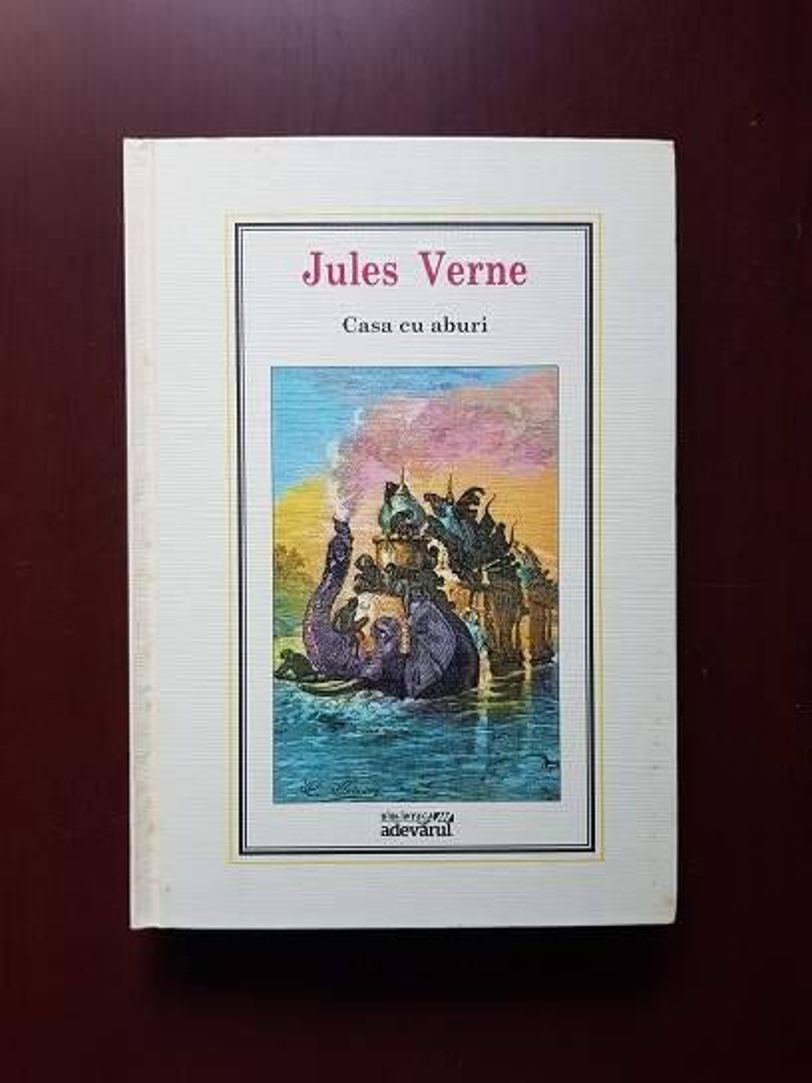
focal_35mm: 26
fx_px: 813
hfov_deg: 53.1
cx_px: 406
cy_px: 542
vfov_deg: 67.3
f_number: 1.7
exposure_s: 1/14
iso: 200
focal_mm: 4.3
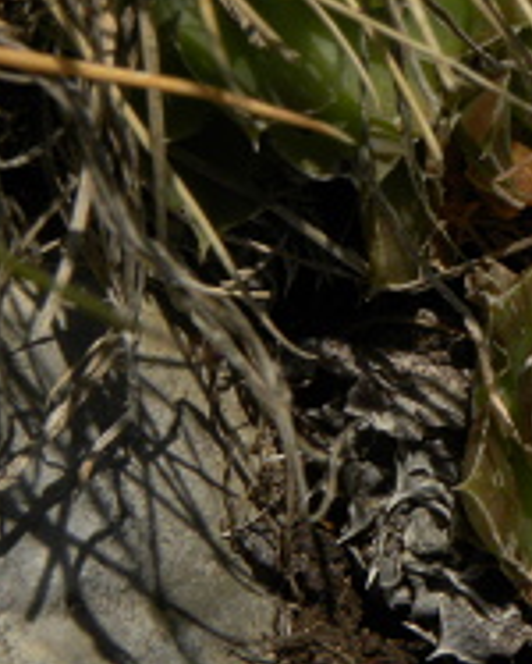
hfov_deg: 9.2
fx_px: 3242
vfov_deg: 11.7
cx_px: 688
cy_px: 220
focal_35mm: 165
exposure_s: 1/640
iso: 100
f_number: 8
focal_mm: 11.8
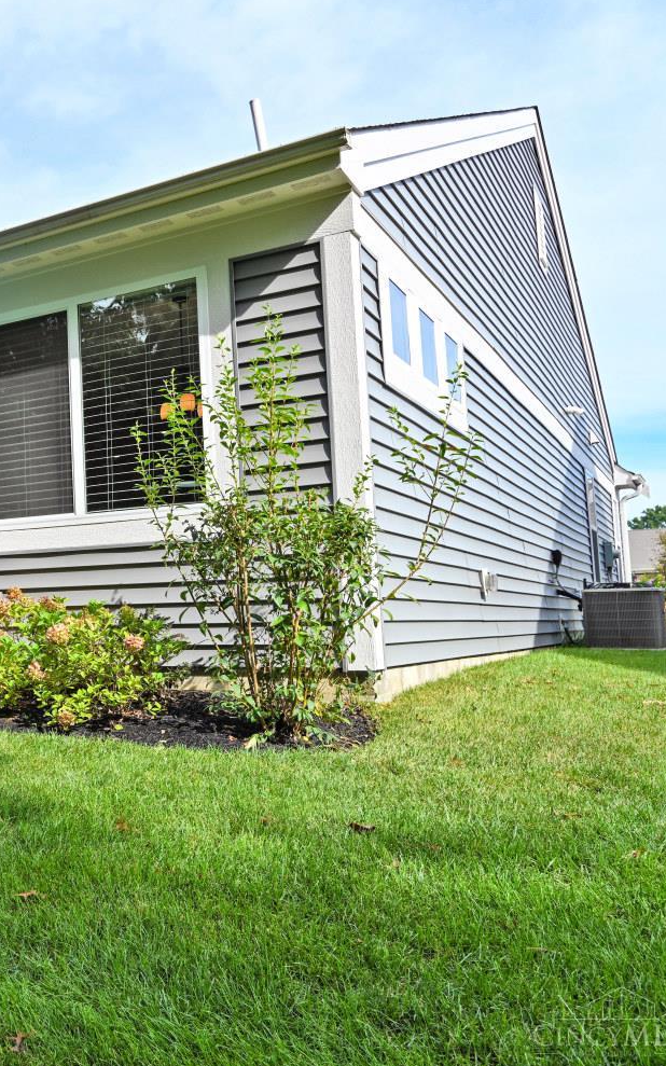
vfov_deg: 56.7
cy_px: 534
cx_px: -110
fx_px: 988
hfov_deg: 31.8
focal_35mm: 34
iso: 100
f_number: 5.6
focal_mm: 22
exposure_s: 1/250
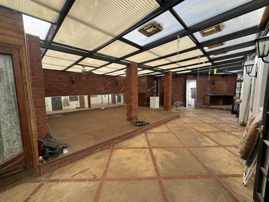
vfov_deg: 85.7
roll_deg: +0.7
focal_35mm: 14
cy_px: 101
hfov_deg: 102.1
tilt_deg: -5.9
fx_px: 109
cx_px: 134
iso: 40
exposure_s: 1/311
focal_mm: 2.22
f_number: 2.2
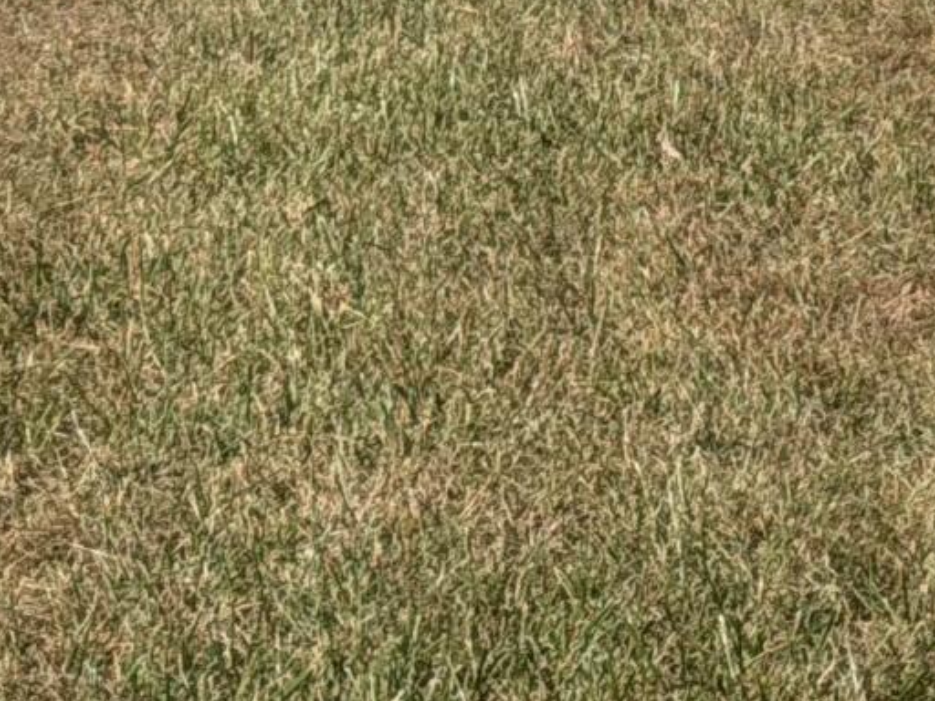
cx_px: 599
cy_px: -451
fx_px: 7590
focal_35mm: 281
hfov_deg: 7.0
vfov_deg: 5.2
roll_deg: +0.2
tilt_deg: -5.5
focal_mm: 6.76
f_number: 1.78
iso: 64
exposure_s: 1/6536
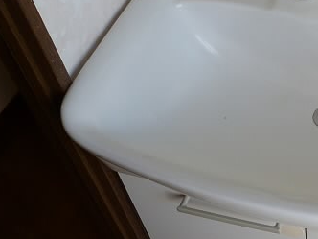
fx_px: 542
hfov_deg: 30.7
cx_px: 308
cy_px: 132
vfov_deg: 24.8
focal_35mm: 59
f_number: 3.1
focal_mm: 5
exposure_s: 1/60
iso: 125
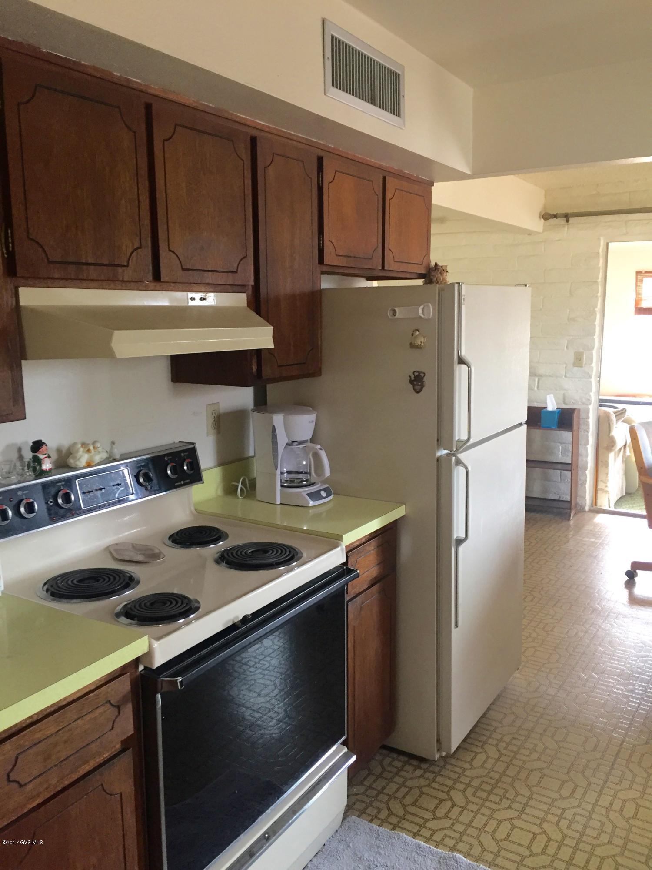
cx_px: 326
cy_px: 435
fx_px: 728
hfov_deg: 48.2
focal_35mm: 29
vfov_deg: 61.7
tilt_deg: -9.1
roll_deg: +0.4
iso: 125
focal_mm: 4.15
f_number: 2.2
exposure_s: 1/30
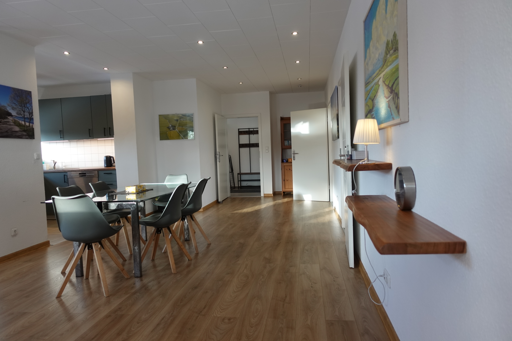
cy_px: 170
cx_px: 256
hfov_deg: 73.7
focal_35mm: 24
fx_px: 341
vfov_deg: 53.1
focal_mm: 8.8
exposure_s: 1/250
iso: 500
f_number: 1.8
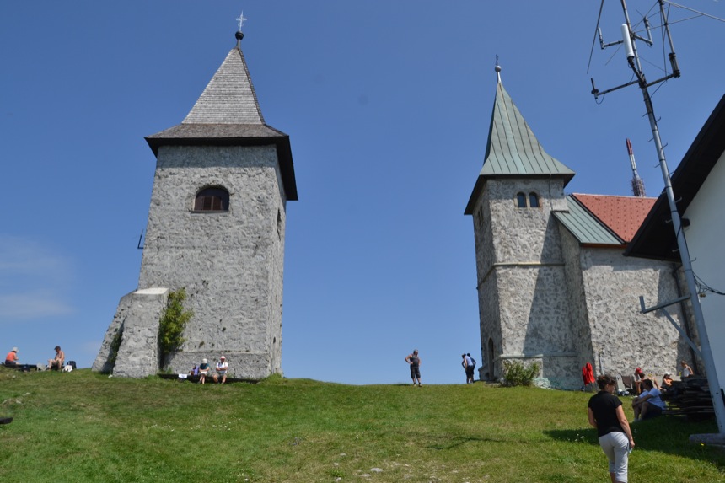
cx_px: 362
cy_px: 242
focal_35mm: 26
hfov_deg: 70.4
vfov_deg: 50.4
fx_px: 513
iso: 100
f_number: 10
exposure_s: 1/250
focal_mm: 17
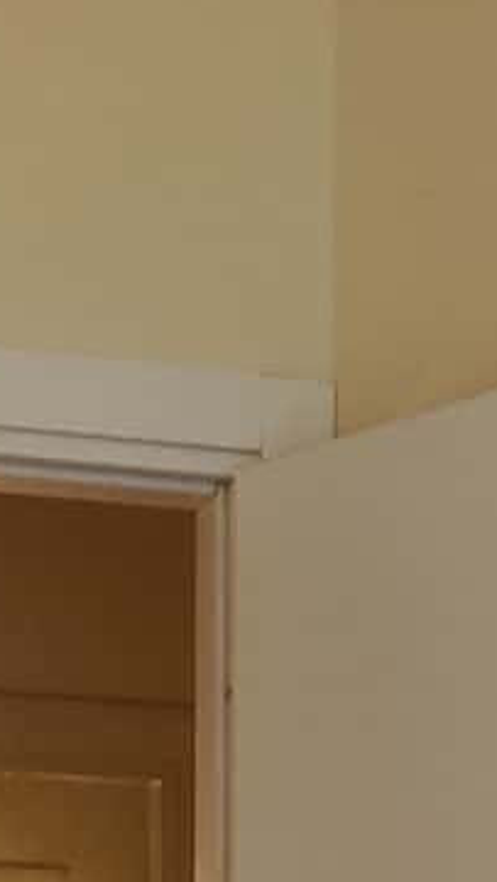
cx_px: 397
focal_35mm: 196
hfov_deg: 6.2
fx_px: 4583
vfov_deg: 9.9
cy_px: 1997
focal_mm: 4.75
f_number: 1.75
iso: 400
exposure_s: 1/50
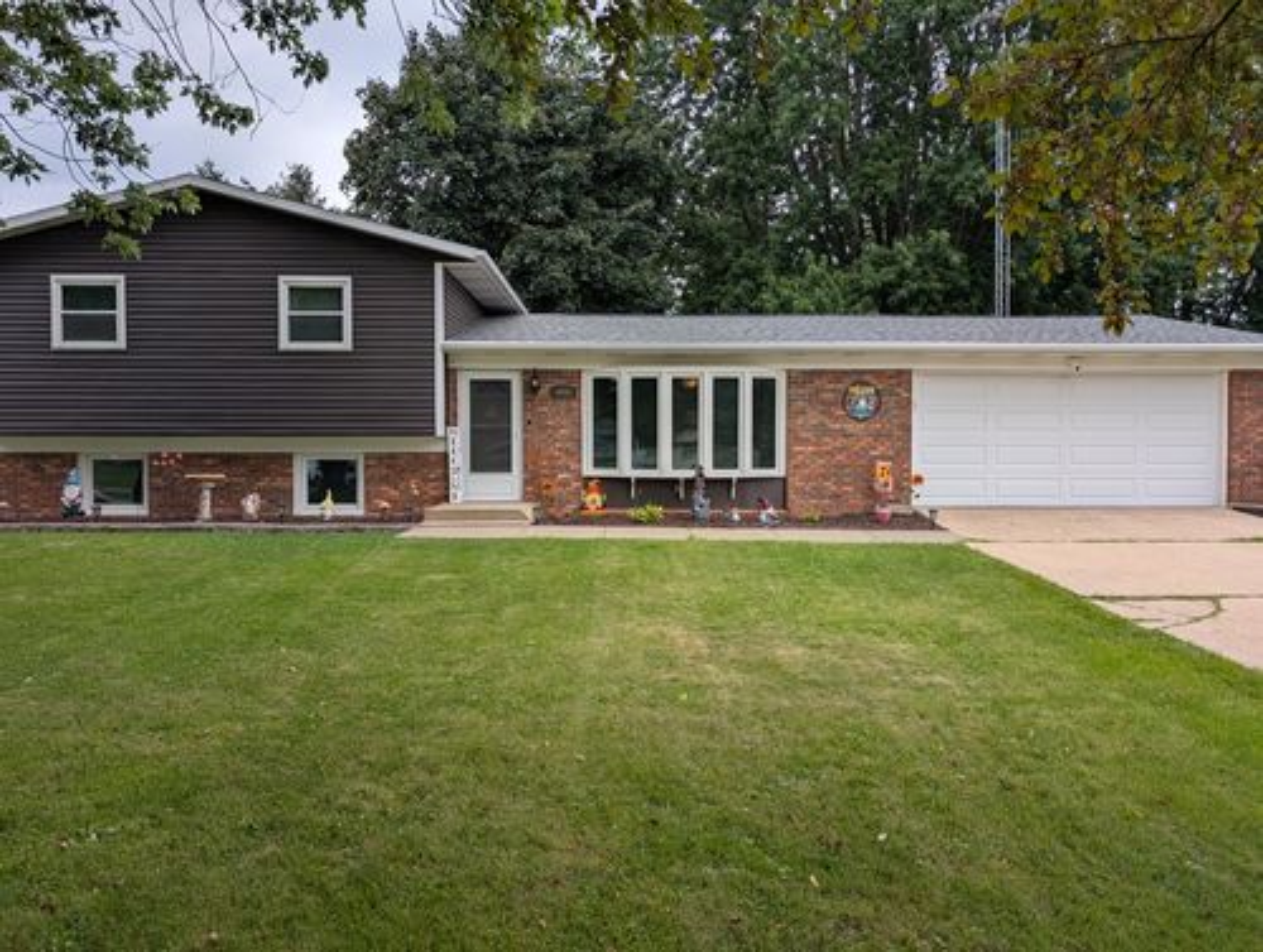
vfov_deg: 57.0
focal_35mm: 24
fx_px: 877
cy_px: 476
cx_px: 632
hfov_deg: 71.5
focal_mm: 6.9
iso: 18
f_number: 1.68
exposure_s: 1/584
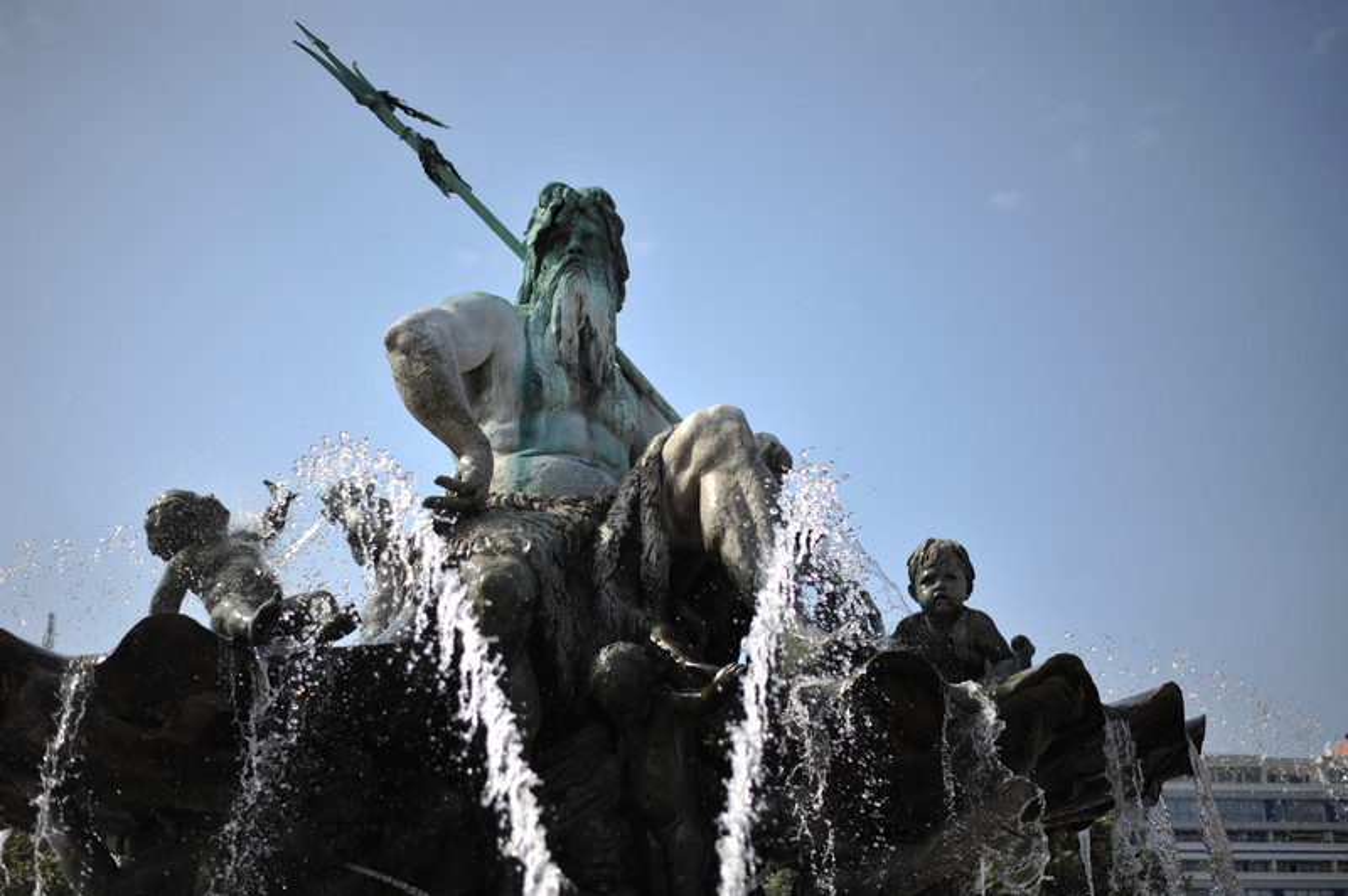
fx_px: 1871
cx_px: 674
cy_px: 448
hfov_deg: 39.6
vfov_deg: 26.9
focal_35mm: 50
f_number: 1.8
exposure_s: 1/8000
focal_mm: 50
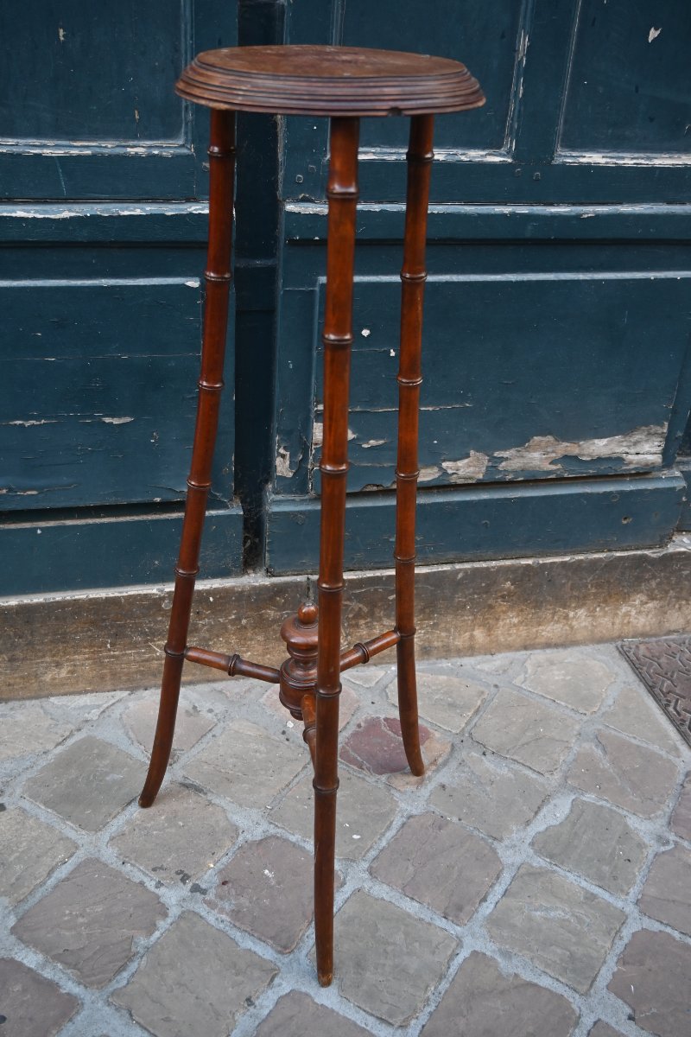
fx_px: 993
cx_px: 346
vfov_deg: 55.1
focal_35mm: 34
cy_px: 518
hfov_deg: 38.4
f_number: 3.8
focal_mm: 23
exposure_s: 1/125
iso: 450
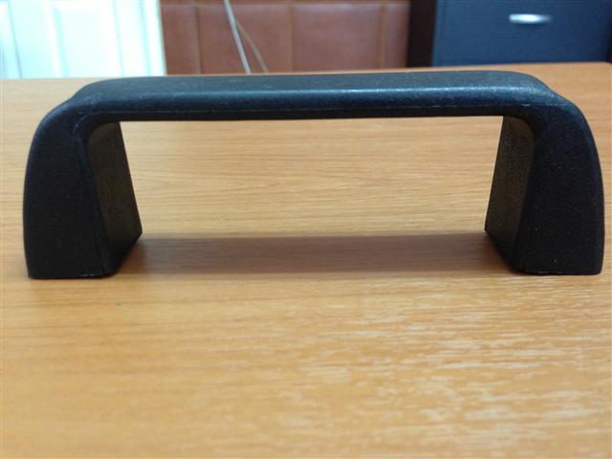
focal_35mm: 33
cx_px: 306
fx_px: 583
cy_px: 230
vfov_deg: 42.9
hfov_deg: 55.4
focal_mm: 4.13
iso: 250
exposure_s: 1/20
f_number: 2.4
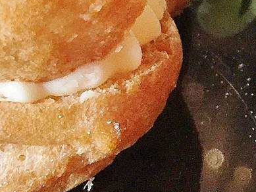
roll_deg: +3.6
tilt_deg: -30.5
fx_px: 1058
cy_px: -61
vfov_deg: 10.2
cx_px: 305
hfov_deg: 13.4
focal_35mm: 143
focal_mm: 4.15
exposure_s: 1/33
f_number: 2.2
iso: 80
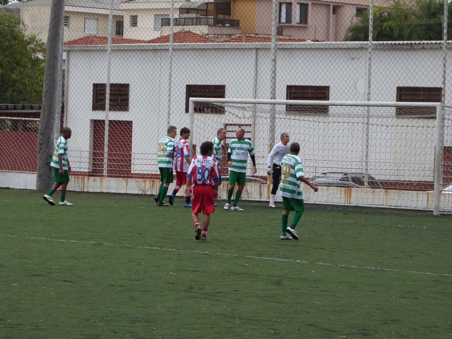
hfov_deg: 11.8
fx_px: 2181
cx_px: 226
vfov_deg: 8.9
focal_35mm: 167
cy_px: 170
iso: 320
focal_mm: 30.1
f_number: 3.7
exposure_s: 1/320
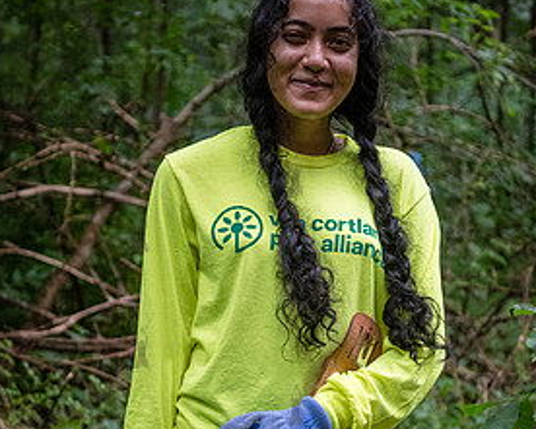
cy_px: 235
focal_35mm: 124
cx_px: 303
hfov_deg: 15.5
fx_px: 1968
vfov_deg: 12.4
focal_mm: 48
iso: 2000
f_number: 3.2
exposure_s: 1/1000
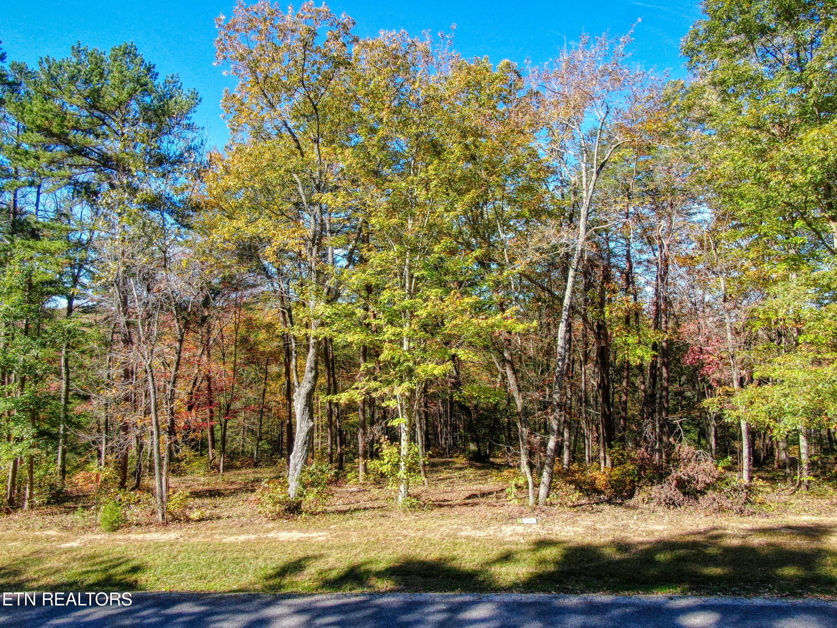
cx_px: 418
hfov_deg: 71.6
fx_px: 580
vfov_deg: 56.8
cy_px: 314
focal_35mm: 24
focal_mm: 4.4
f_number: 2.8
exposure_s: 1/400
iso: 100
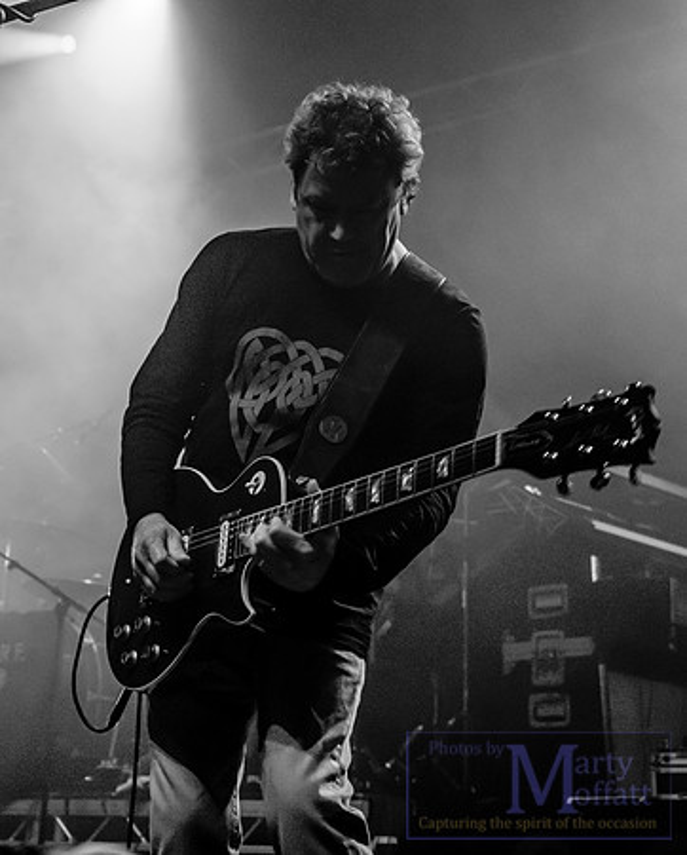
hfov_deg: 25.5
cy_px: 428
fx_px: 1513
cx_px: 251
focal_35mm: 60
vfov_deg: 31.5
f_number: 2.8
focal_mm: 23
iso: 1600
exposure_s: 1/125
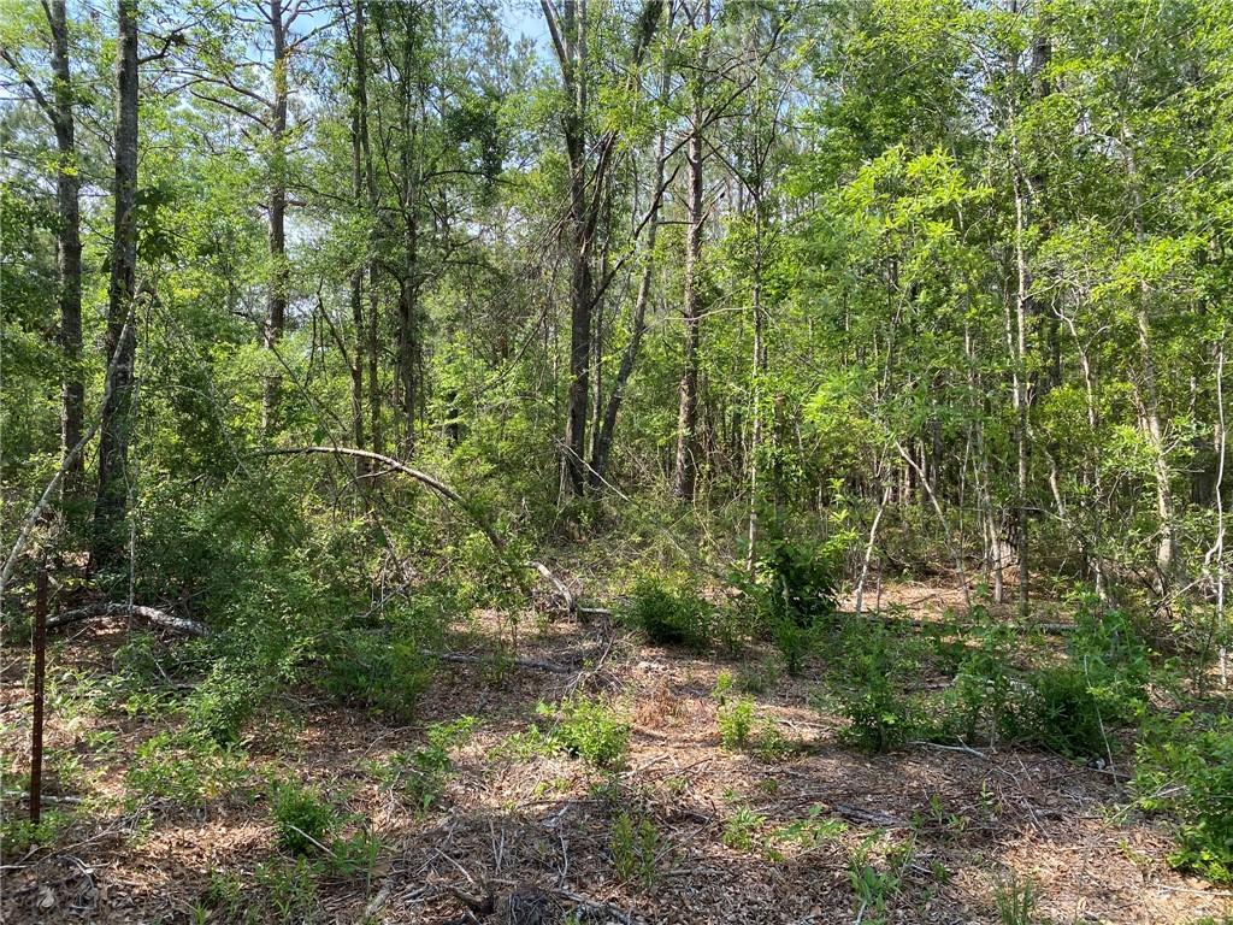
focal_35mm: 26
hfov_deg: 67.3
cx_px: 616
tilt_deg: -3.4
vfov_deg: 53.1
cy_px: 462
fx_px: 926
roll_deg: -0.3
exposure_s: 1/491
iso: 32
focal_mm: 4.25
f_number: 1.8
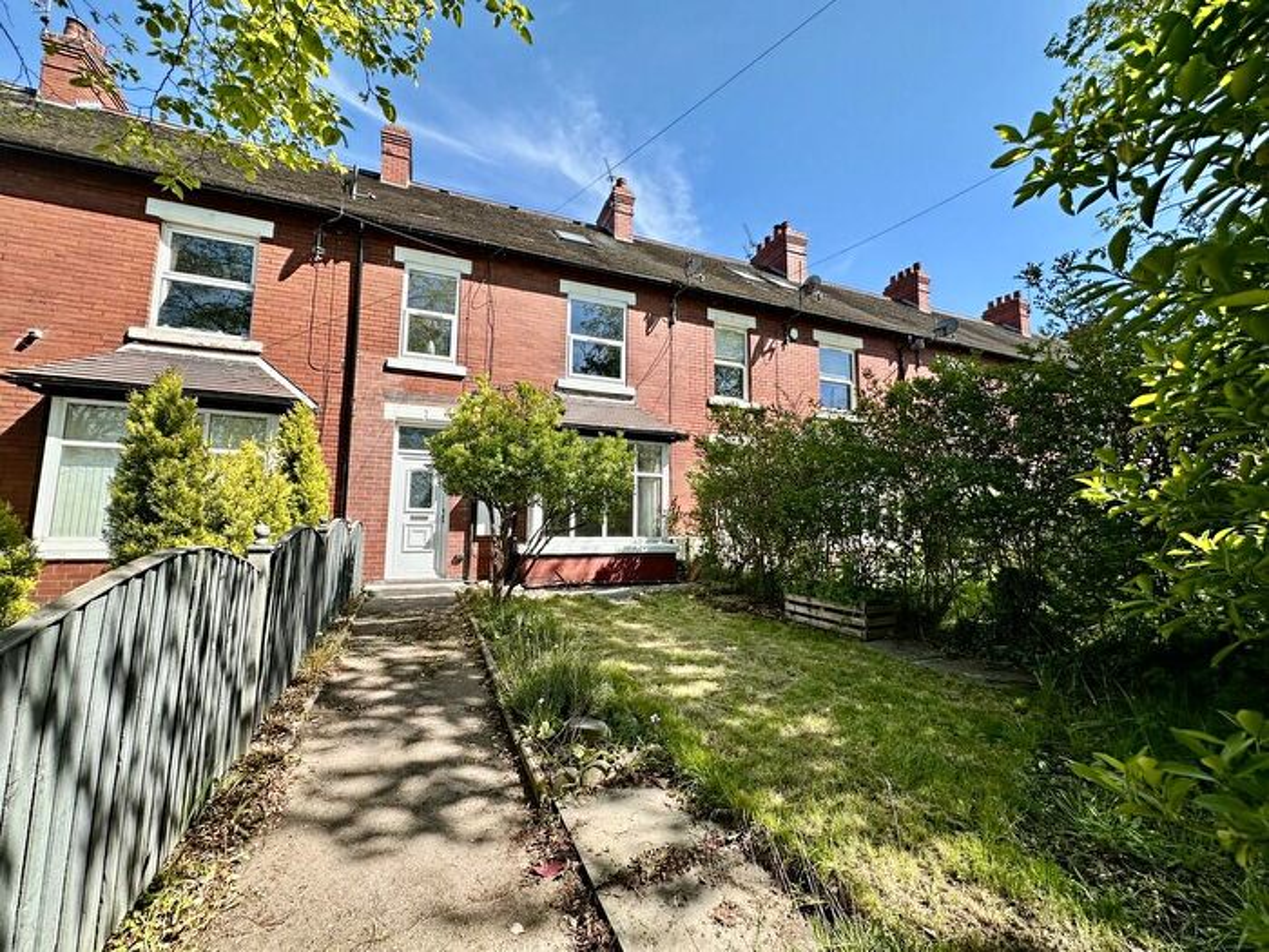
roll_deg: -0.6
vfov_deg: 85.7
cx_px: 634
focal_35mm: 14
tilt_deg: +6.2
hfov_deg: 102.1
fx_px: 513
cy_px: 476
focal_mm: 2.22
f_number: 2.2
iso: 40
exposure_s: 1/690
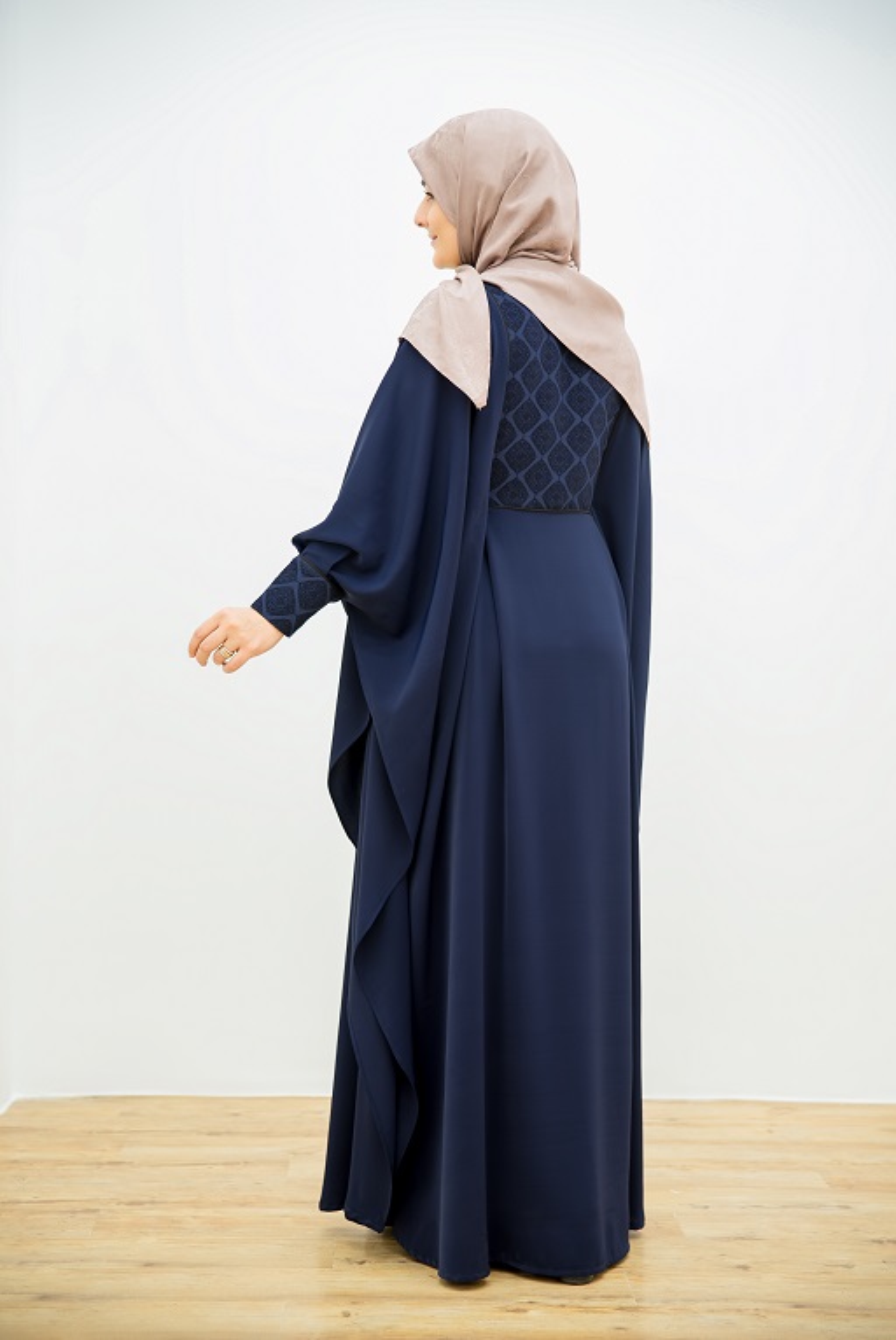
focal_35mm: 60
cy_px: 670
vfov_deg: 33.4
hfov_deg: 22.7
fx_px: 2236
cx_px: 448
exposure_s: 1/100
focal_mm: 60
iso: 100
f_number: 2.8
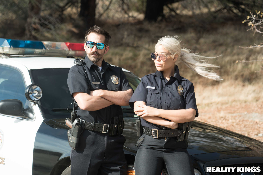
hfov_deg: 19.5
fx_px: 767
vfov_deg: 13.0
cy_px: 88
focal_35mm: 105
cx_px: 132
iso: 160
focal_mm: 105
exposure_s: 1/125
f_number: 4
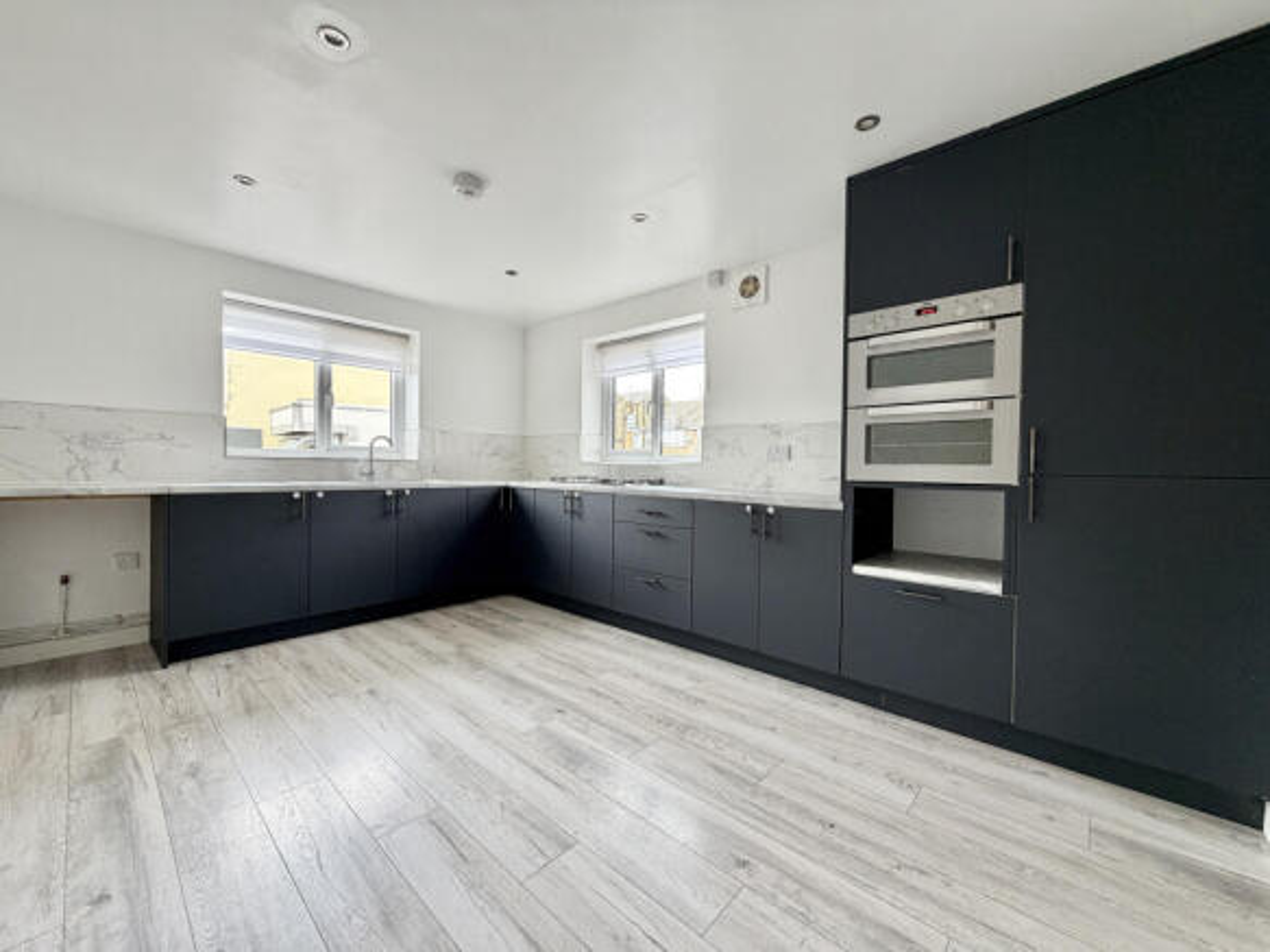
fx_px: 514
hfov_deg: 102.1
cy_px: 476
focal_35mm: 14
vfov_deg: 85.7
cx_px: 635
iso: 100
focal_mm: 2.22
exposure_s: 1/121
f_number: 2.2
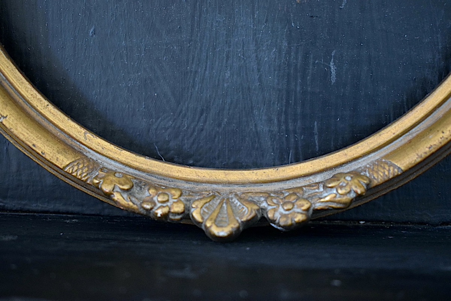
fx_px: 639
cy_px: 150
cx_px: 226
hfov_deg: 38.9
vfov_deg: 26.5
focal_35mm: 51
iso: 3200
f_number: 4.5
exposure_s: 1/40
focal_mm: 34
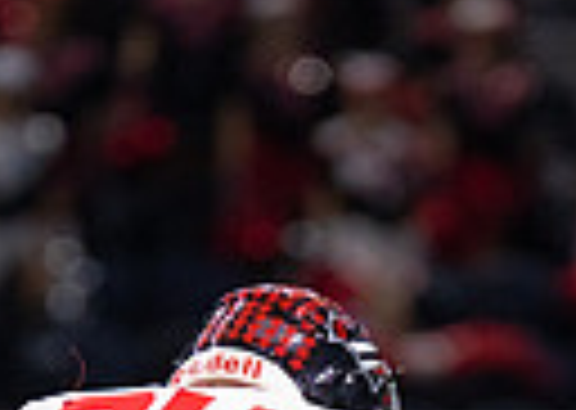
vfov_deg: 1.2
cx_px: 383
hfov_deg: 1.6
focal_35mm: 1245
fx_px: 20335
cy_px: 731
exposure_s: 1/1000
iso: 1600
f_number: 2.8
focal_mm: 200
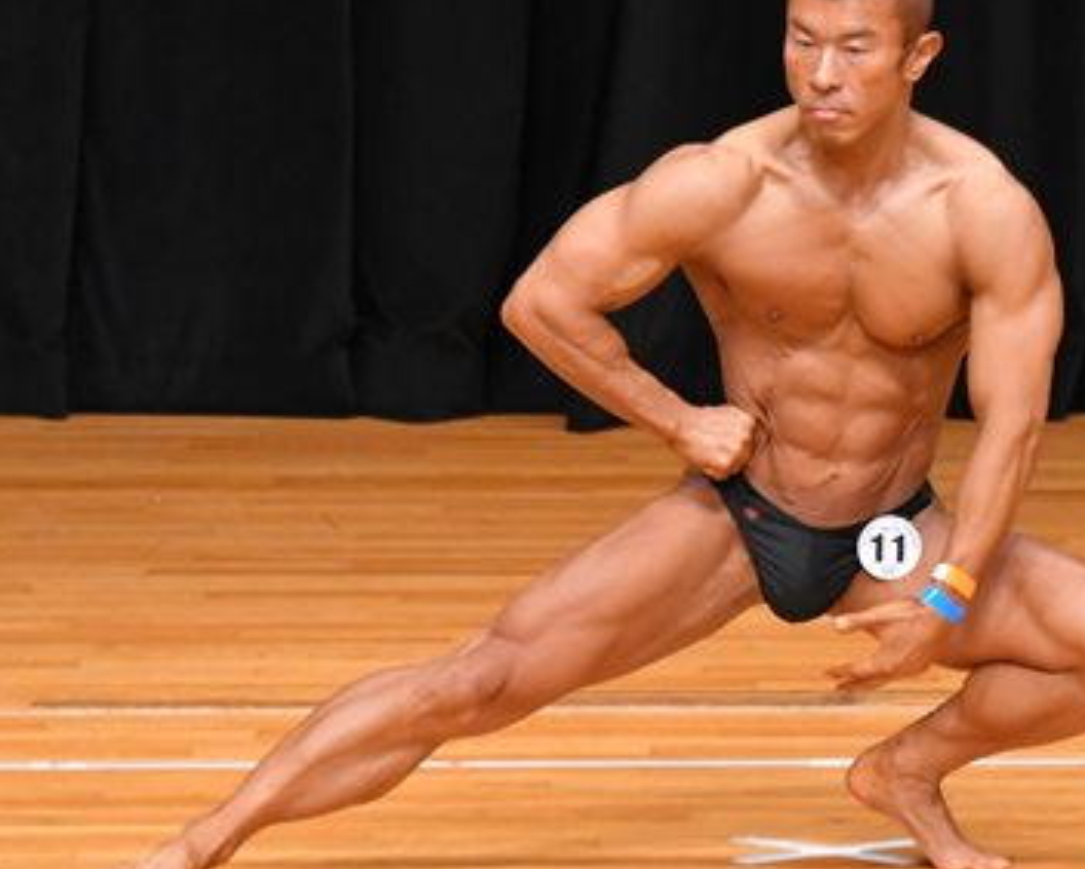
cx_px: 936
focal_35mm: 588
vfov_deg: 2.6
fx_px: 18892
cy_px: 465
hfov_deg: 3.3
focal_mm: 190
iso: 4000
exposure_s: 1/400
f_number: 5.6
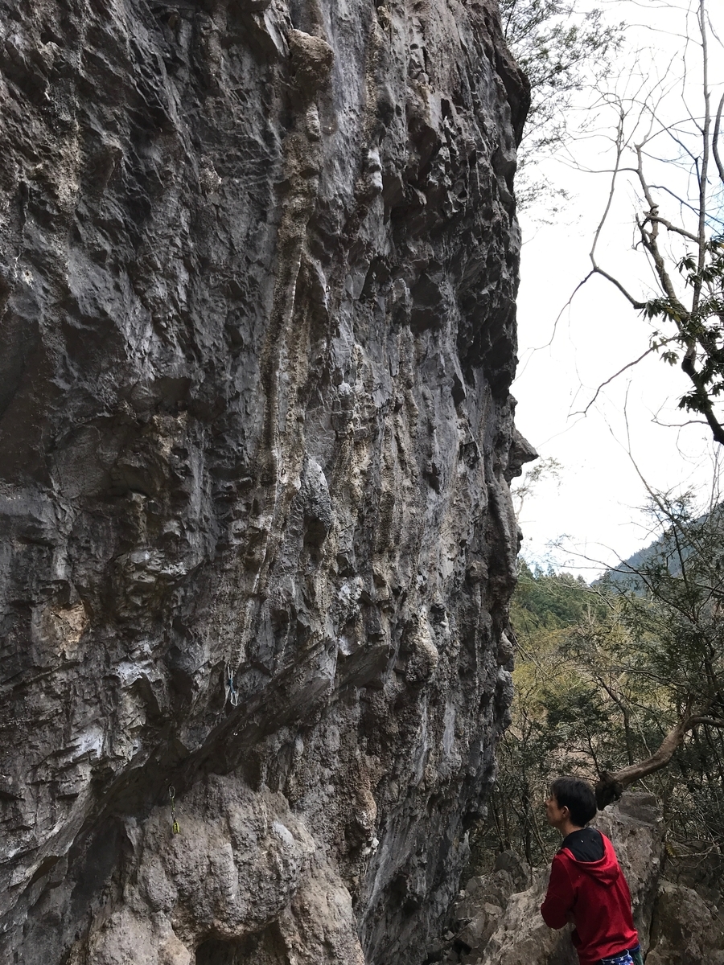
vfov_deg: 63.4
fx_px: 781
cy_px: 482
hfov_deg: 49.7
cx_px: 362
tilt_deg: +16.6
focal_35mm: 28
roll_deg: +11.8
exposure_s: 1/321
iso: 20
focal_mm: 3.99
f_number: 1.8
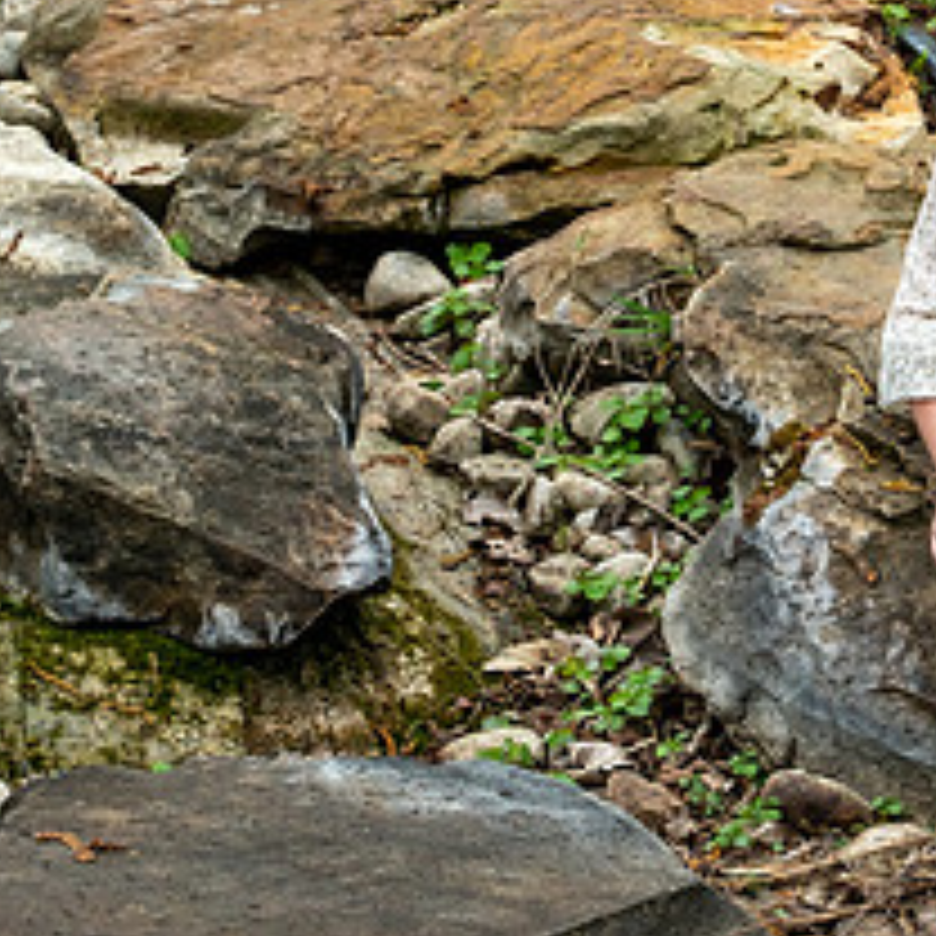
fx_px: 5445
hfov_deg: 9.8
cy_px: 371
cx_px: 945
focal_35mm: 178
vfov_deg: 9.8
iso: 250
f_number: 4
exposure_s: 1/320
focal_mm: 50
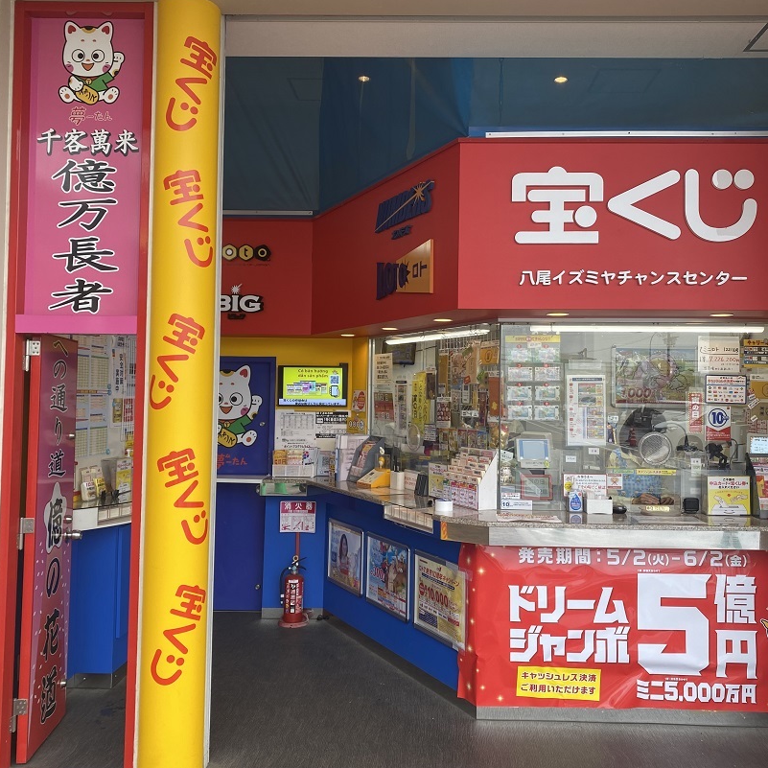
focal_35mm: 31
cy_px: 381
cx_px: 429
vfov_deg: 52.5
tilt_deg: +1.4
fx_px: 778
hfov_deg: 52.4
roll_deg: +0.4
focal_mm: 4.25
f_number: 1.8
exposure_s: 1/214
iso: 32
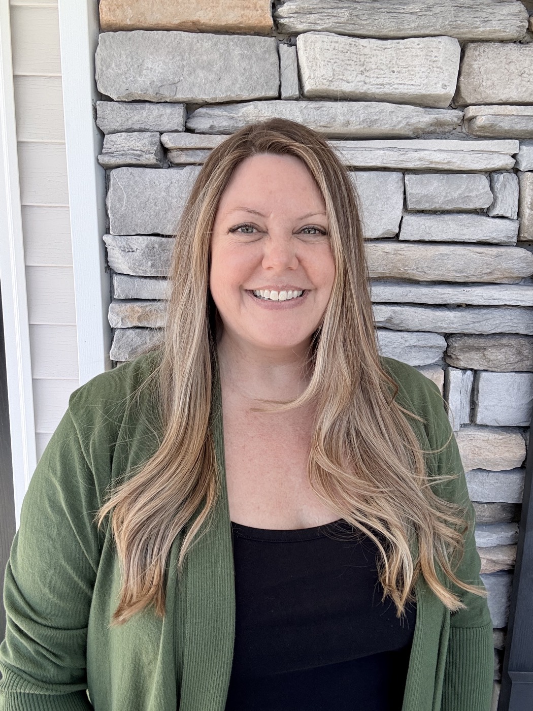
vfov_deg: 60.0
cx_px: 266
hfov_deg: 46.8
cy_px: 356
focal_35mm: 30
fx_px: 616
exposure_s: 1/122
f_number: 1.9
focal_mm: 2.69
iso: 25
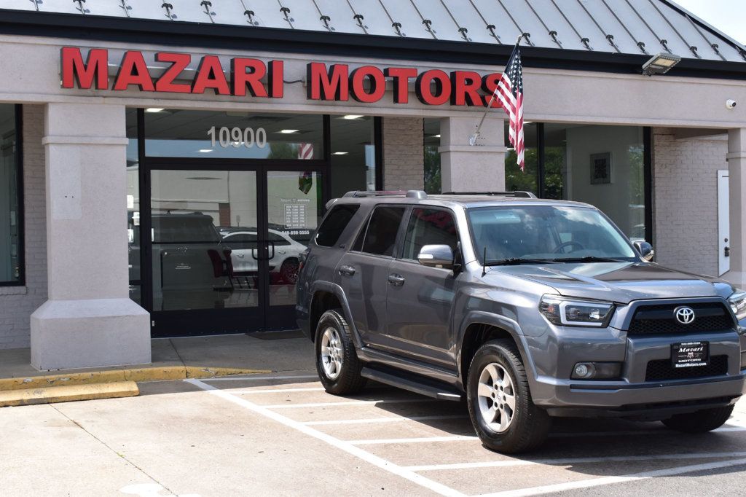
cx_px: 373
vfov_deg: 25.7
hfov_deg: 37.9
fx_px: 1088
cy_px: 248
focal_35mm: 52
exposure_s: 1/320
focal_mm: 35
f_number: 10
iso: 400
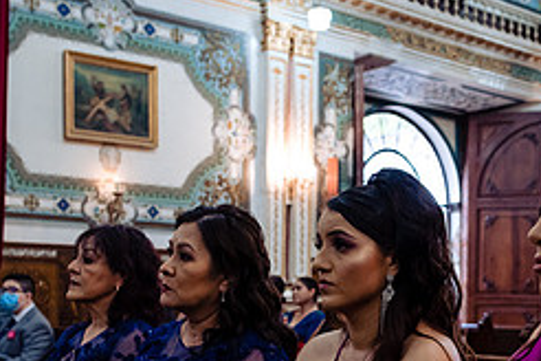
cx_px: 350
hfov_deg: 33.7
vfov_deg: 22.4
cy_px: 331
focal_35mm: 59
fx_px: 887
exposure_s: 1/100
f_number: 3.2
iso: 1600
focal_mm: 25
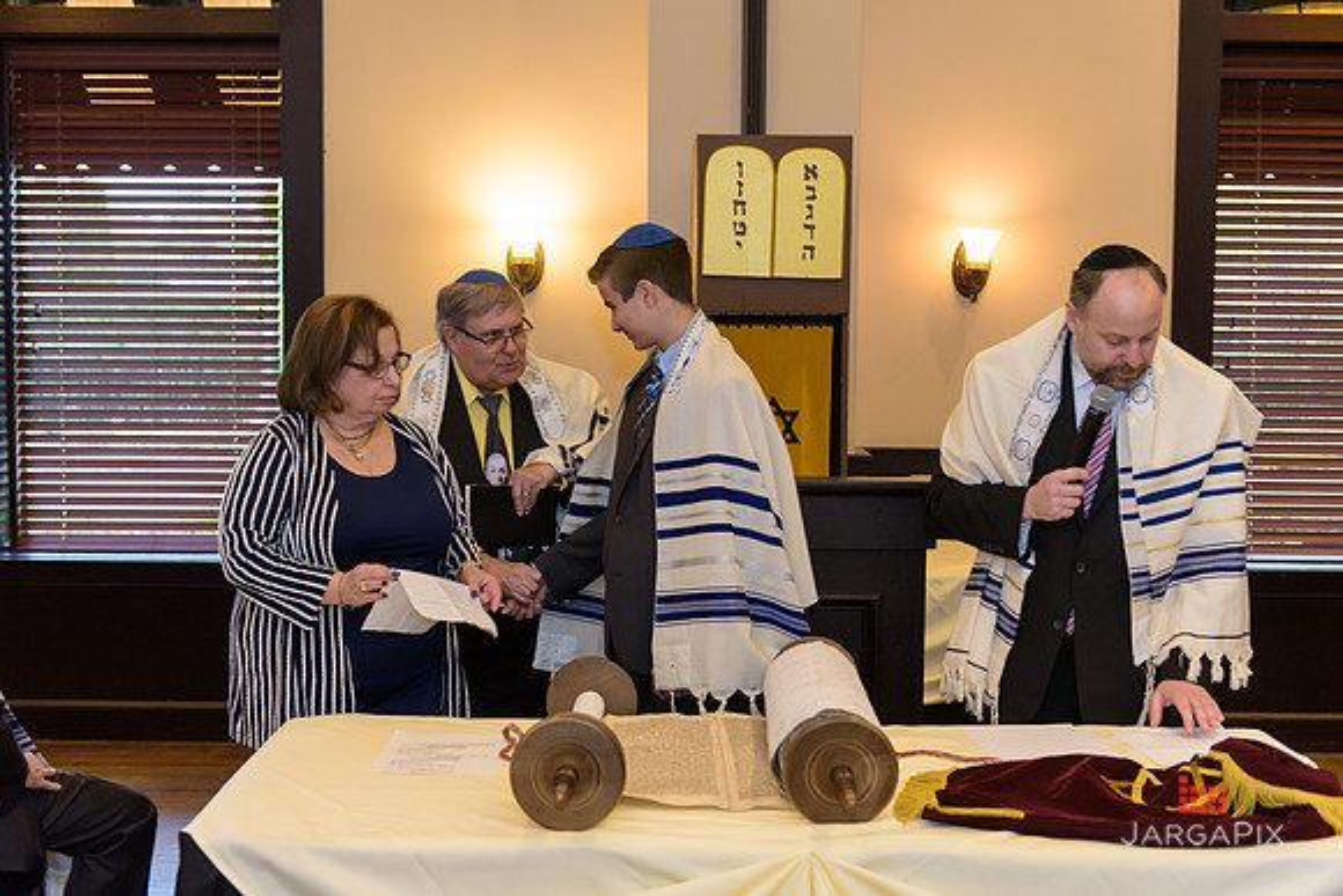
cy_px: 448
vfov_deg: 28.1
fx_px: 1791
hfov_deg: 41.1
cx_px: 672
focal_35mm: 48
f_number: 3.2
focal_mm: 48
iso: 1250
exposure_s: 1/125
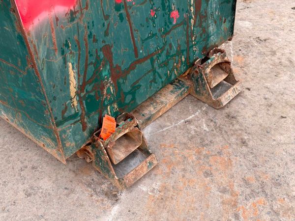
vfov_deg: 30.3
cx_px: 148
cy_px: 110
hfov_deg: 39.7
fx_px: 409
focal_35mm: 48
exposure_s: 1/210
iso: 64
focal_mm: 6.76
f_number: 1.78
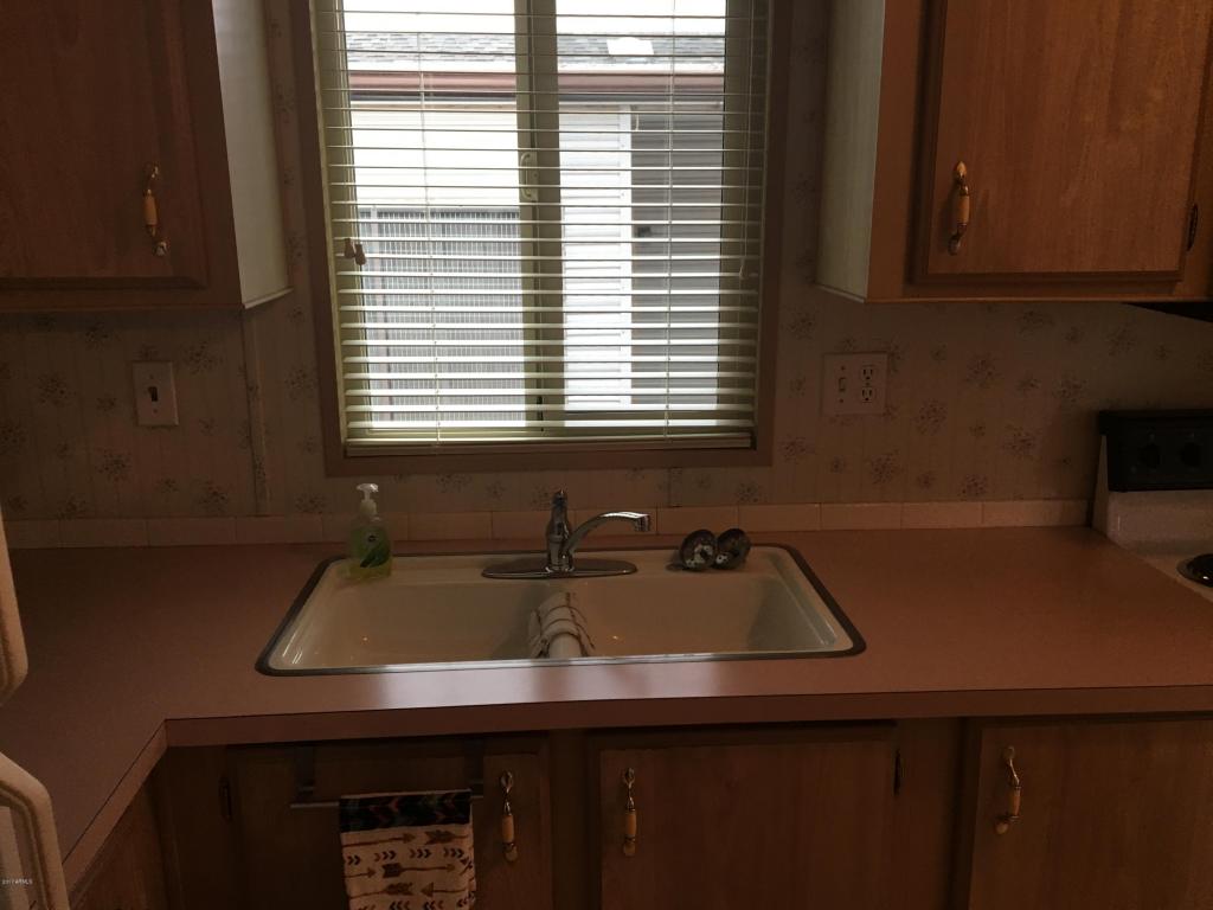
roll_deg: -0.3
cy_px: 455
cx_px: 606
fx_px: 1016
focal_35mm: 29
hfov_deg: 61.7
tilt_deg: -14.2
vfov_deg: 48.2
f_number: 2.2
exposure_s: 1/30
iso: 40
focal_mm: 4.15
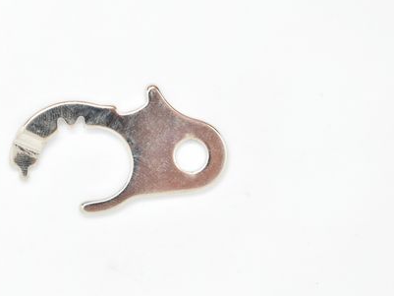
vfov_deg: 12.5
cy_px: 148
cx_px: 123
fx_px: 1352
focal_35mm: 119
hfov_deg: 16.5
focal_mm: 55
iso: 400
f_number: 5.6
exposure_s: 1/30
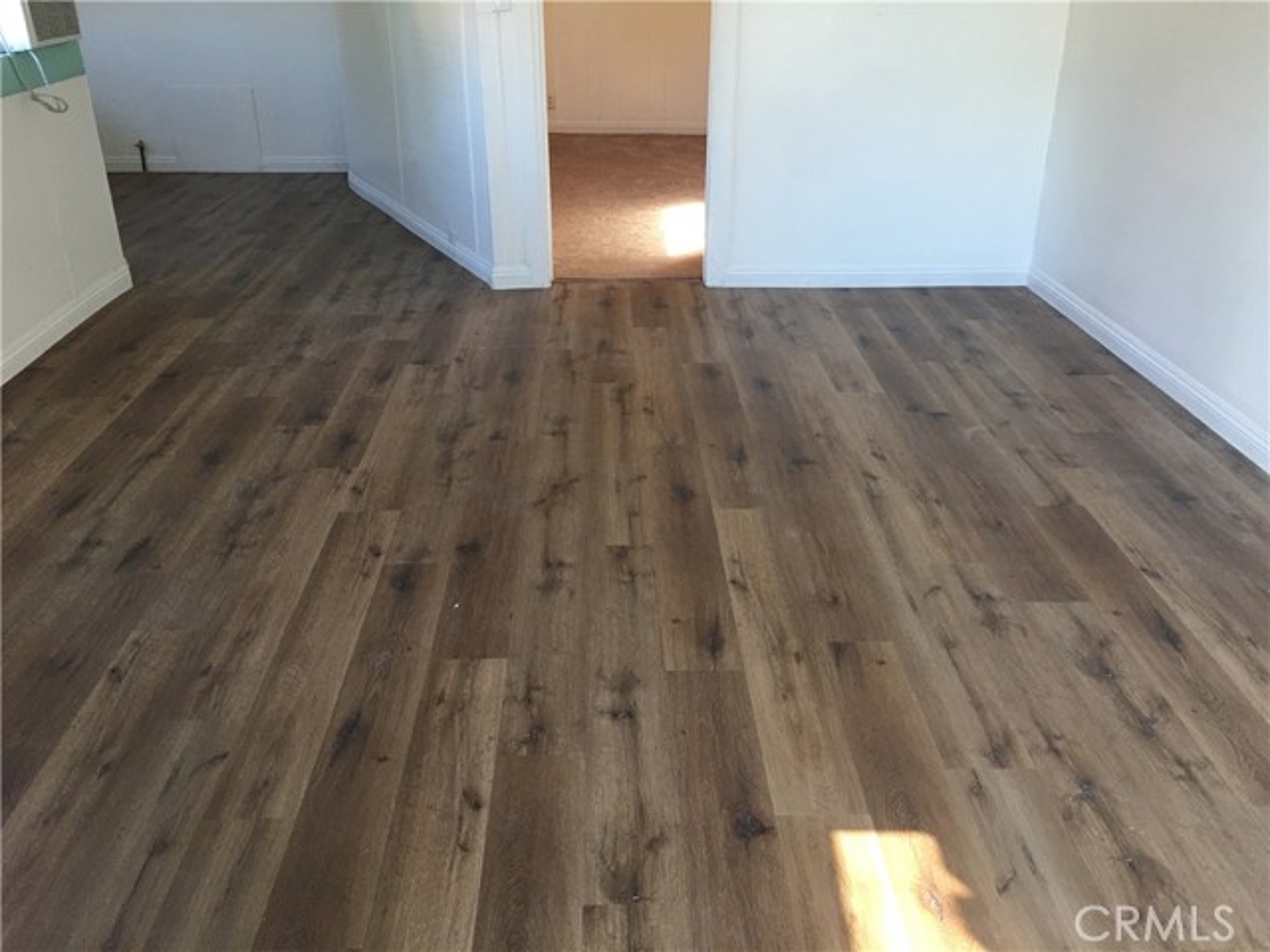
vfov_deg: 48.2
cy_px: 476
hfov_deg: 61.7
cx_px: 635
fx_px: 1064
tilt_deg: -26.2
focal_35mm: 29
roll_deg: -0.5
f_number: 2.2
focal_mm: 4.15
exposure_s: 1/30
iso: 32
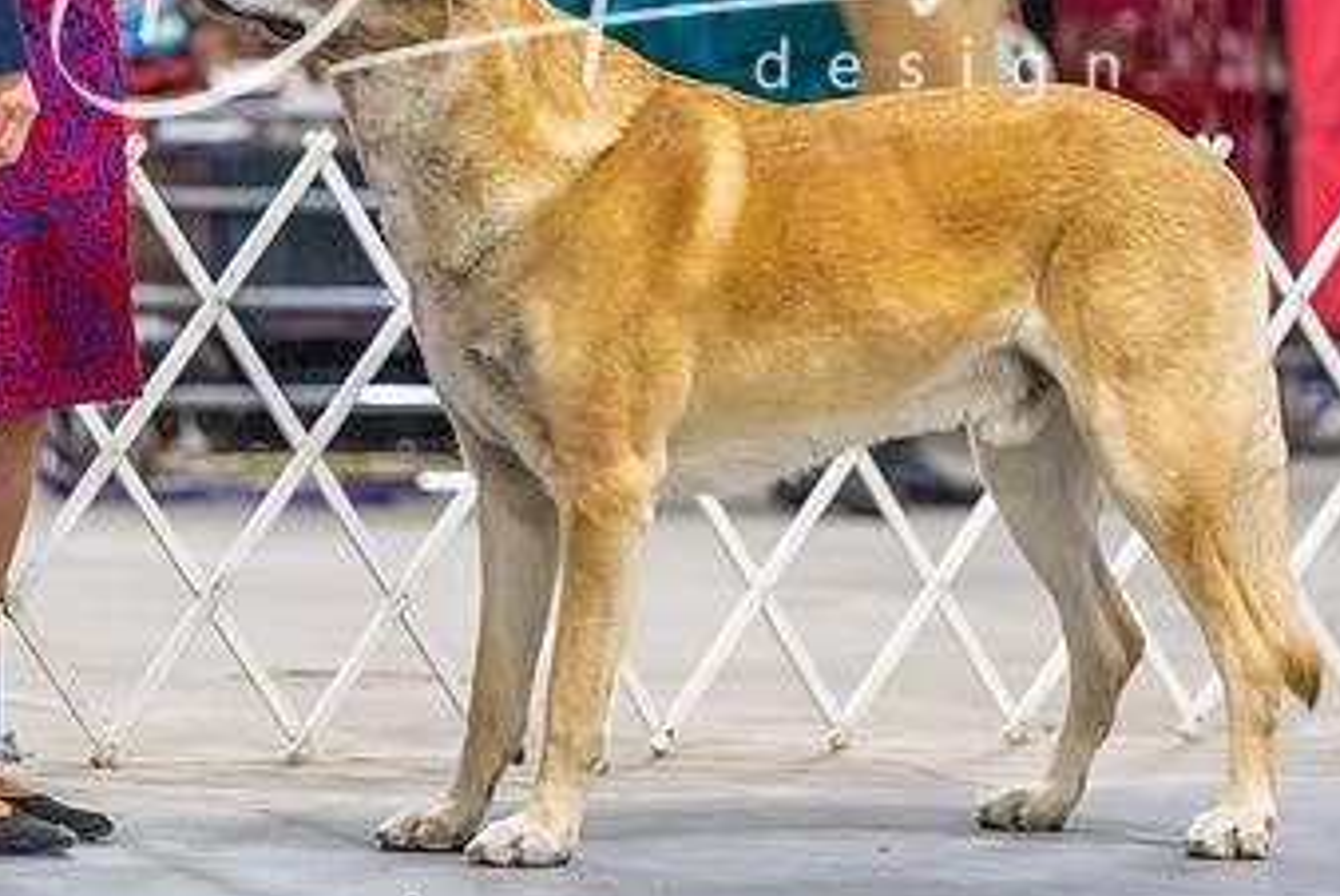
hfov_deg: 6.0
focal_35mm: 343
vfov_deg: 4.0
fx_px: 12778
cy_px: 188
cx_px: 626
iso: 6400
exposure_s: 1/320
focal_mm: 200
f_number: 3.2
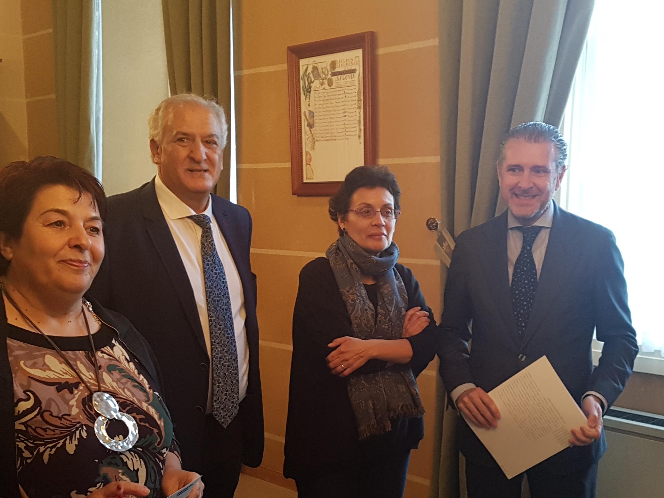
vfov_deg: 32.1
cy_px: 304
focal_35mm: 45
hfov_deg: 42.0
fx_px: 863
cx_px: 360
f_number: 1.7
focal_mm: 4.2
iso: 200
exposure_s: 1/50
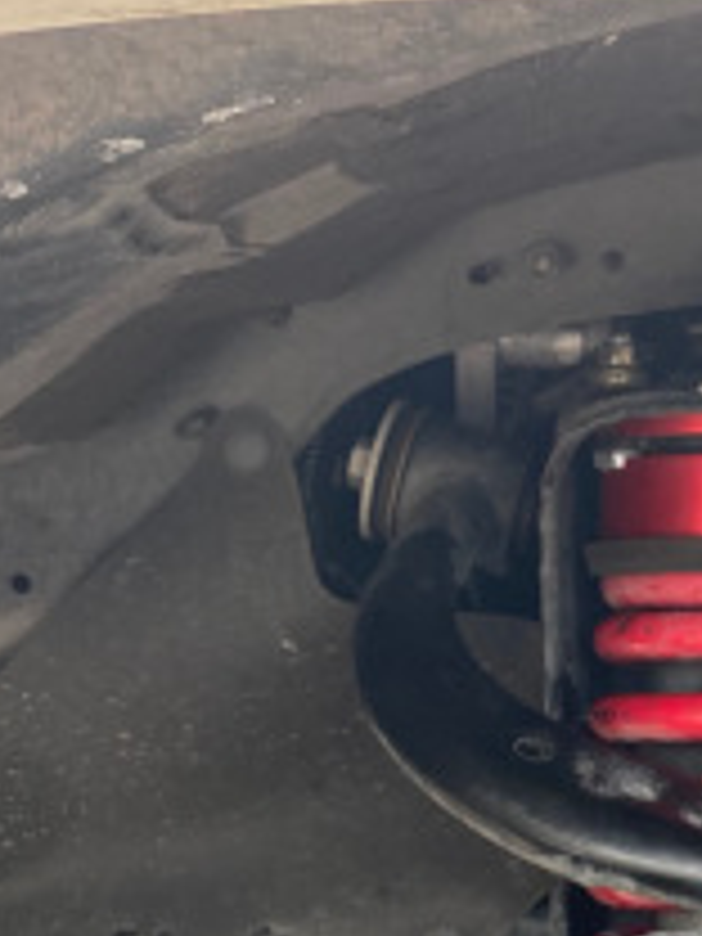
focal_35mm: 75
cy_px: 747
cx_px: 814
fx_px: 2028
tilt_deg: -12.0
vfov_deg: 25.5
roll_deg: -1.9
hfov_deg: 18.7
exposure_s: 1/121
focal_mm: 4.25
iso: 64
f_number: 1.8
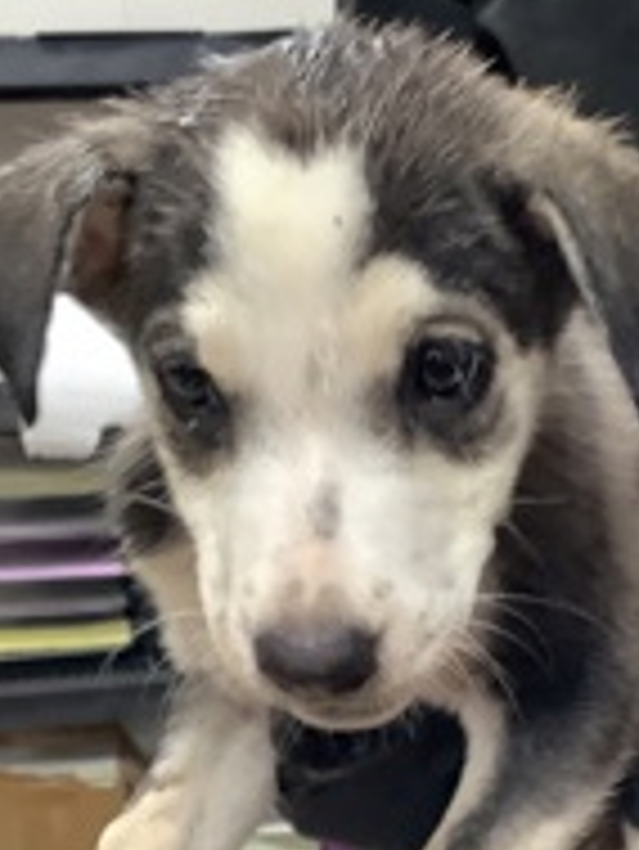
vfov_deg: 27.4
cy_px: 729
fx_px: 1696
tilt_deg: -16.5
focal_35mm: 69
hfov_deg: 20.9
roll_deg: +3.0
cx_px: 560
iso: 320
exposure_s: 1/33
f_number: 2.4
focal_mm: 3.3
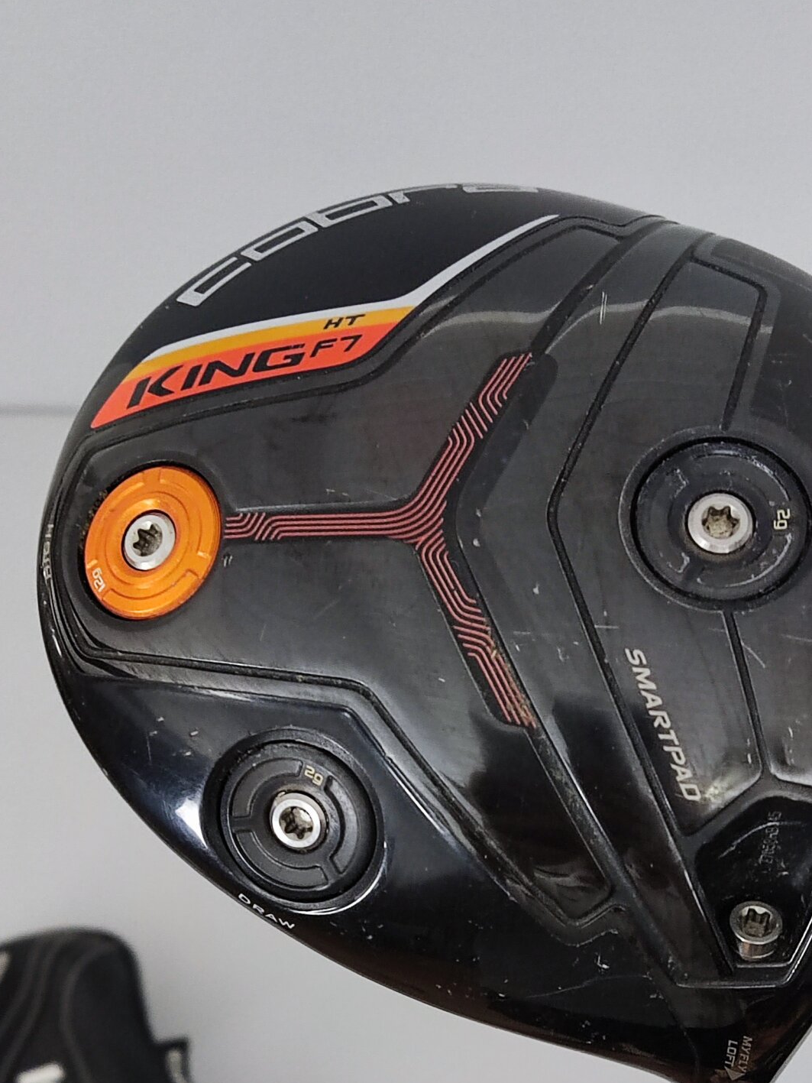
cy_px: 812
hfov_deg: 26.1
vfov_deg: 33.7
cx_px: 397
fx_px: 1751
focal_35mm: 56
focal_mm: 4.71
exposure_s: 1/33
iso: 957
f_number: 1.79
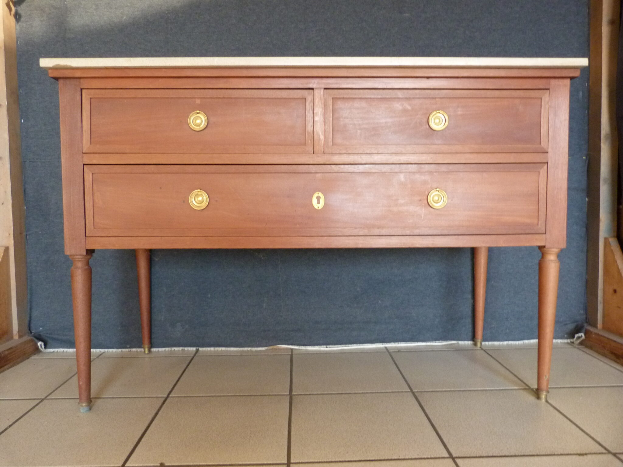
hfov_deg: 69.4
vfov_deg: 54.9
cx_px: 312
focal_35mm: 25
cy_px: 234
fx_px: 450
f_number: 2.8
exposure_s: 1/40
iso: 400
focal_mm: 4.5
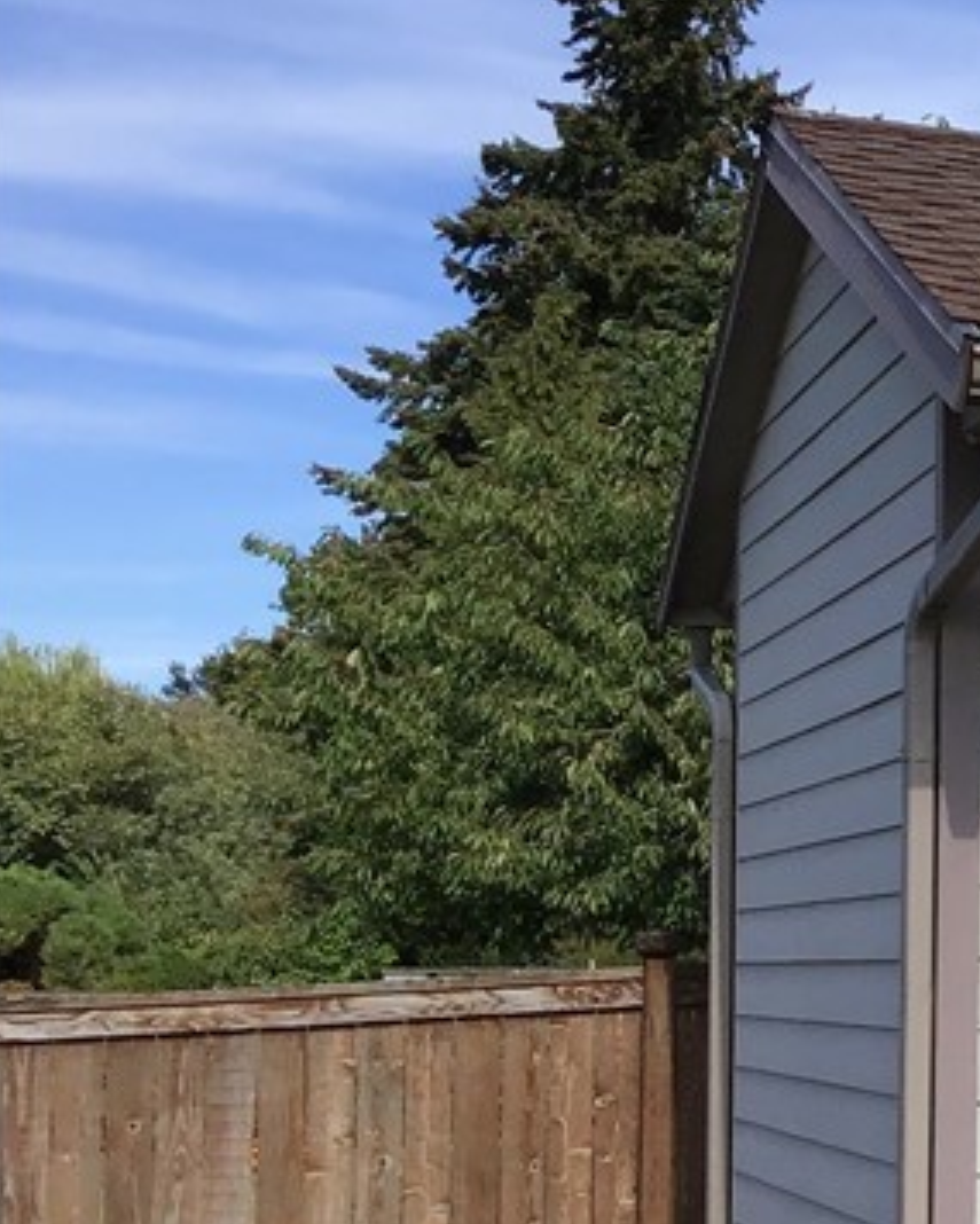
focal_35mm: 87
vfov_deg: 21.9
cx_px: 1747
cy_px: 818
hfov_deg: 15.3
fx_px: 3153
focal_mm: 3.3
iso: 25
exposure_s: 1/1235
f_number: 2.4
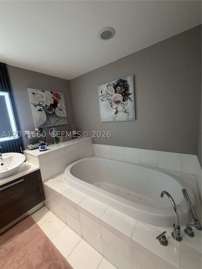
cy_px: 134
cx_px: 101
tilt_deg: -9.3
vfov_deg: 102.1
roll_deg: +4.5
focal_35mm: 14
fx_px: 109
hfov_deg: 85.7
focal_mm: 2.22
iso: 250
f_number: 2.2
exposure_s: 1/120
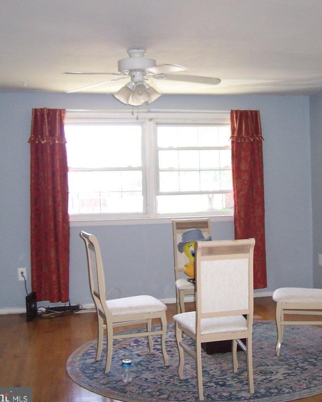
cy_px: 204
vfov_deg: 38.0
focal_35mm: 49
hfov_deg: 30.4
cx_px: 238
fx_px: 583
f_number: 2.8
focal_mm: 5.6
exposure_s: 1/60
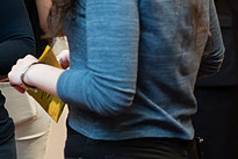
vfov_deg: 6.9
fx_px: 1310
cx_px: -77
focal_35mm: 198
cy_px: 5
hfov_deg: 10.2
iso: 1600
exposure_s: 1/200
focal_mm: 70
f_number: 3.5
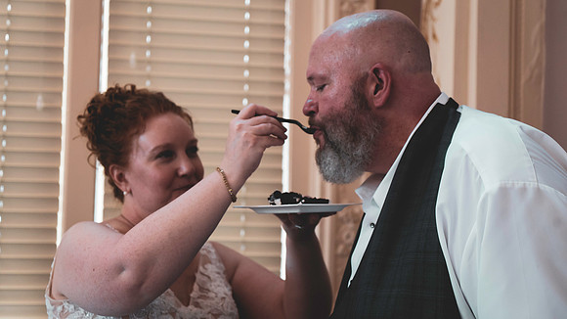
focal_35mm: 61
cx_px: 284
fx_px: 914
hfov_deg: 34.5
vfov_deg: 19.8
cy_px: 160
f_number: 4
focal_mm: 58
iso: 2000
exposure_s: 1/160
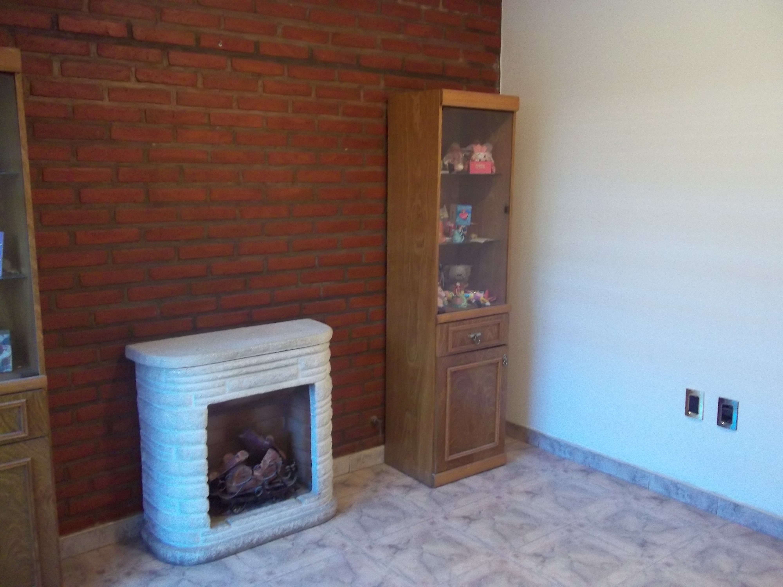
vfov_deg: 44.2
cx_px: 392
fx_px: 724
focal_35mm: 32
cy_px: 294
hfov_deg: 56.8
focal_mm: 5.7
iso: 282
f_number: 2.9
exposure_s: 1/8
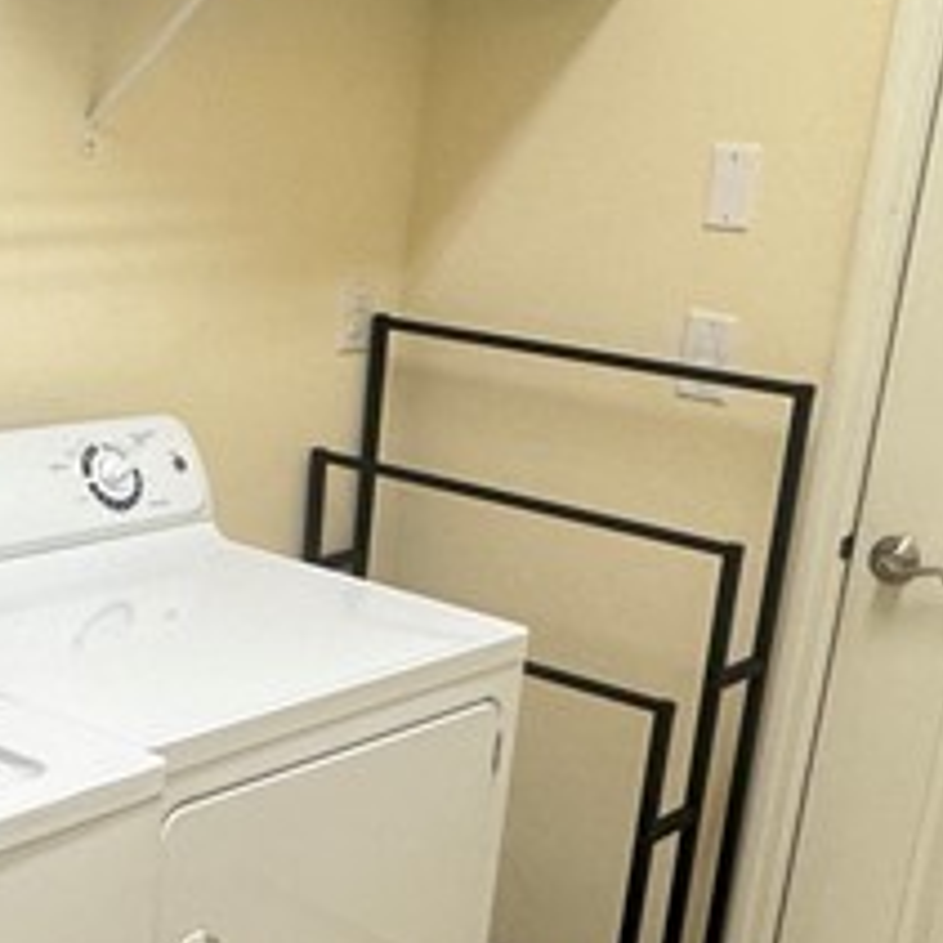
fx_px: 1849
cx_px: 121
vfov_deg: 28.2
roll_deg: -3.7
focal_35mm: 60
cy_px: 715
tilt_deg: -19.9
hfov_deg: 27.7
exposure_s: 1/60
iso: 200
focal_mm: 2.22
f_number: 2.2
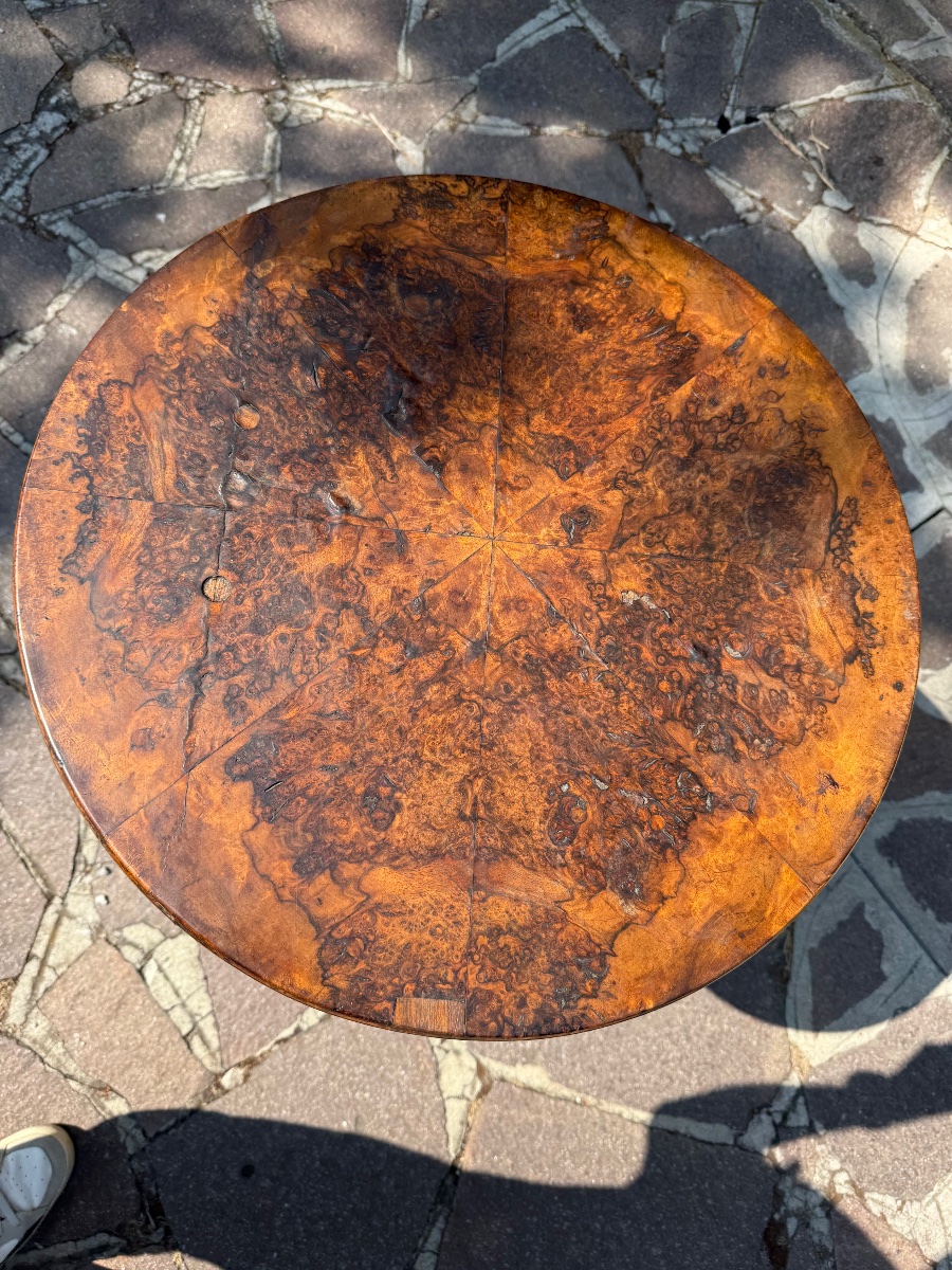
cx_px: 476
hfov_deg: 56.8
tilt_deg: -69.0
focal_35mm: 24
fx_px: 880
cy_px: 635
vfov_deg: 71.6
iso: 80
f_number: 1.78
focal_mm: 6.76
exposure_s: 1/1553
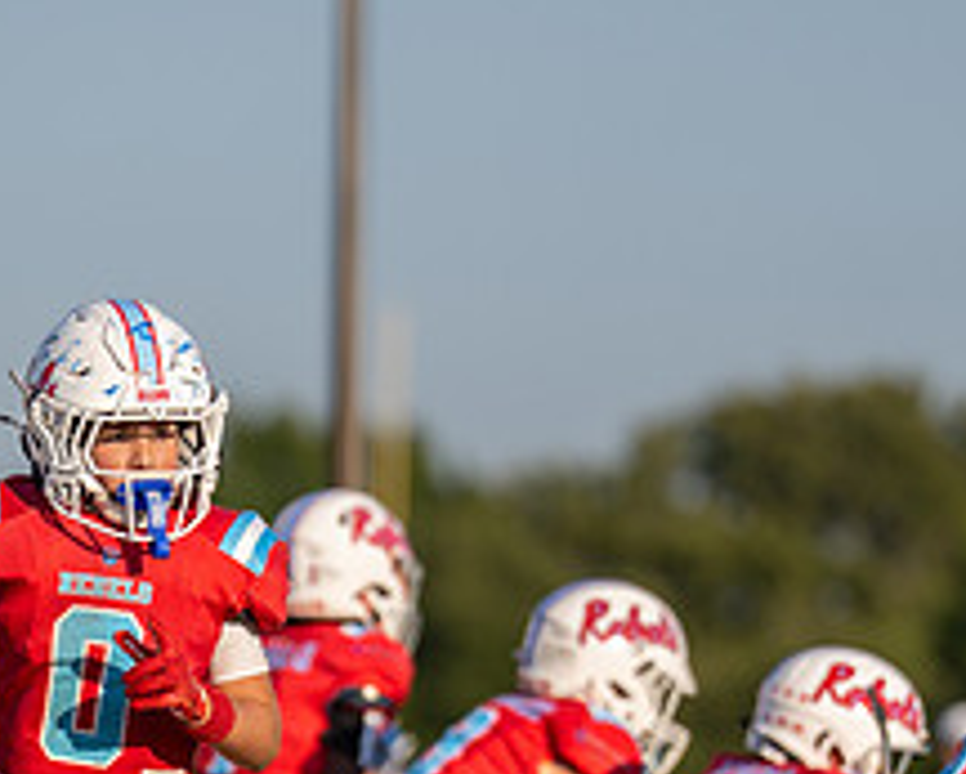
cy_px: 773
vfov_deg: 2.7
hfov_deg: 3.4
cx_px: 15
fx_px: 16132
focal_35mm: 564
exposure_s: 1/2000
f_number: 3.2
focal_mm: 200
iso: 125
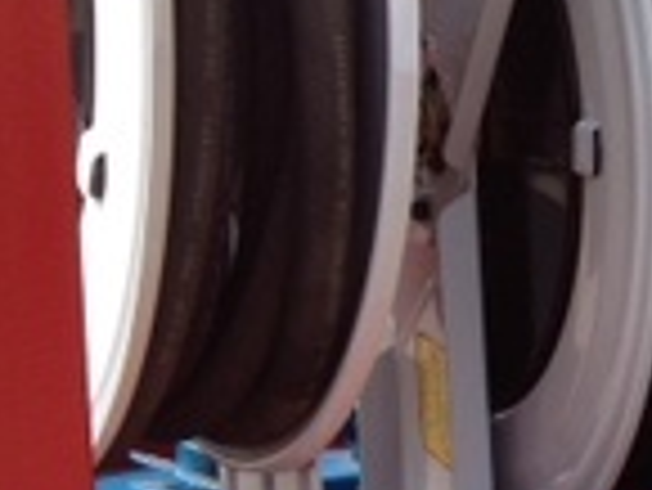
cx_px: 1174
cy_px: 409
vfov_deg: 9.6
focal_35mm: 154
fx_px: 2903
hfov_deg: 11.8
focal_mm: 4.28
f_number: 2.4
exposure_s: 1/778
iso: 64
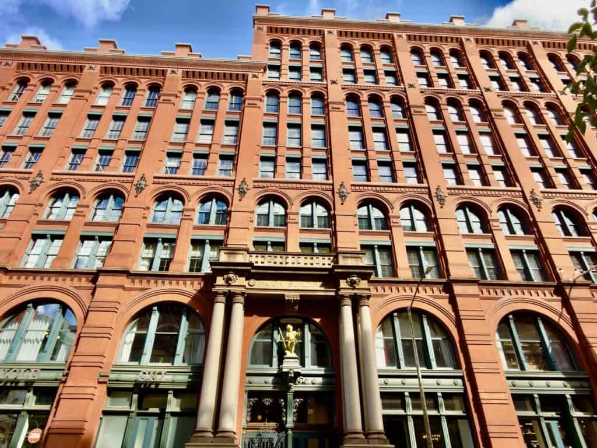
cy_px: 224
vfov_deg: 63.4
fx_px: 362
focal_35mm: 21
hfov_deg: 79.0
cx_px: 298
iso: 25
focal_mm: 2.22
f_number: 2.2
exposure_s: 1/385
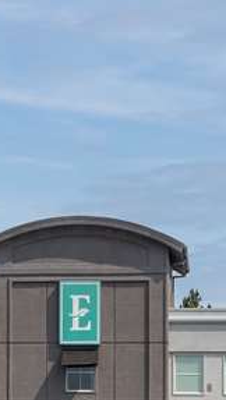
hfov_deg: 8.0
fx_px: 1626
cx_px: 137
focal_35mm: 153
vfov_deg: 13.1
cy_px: 628
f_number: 6.3
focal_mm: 10.26
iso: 100
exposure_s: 1/500
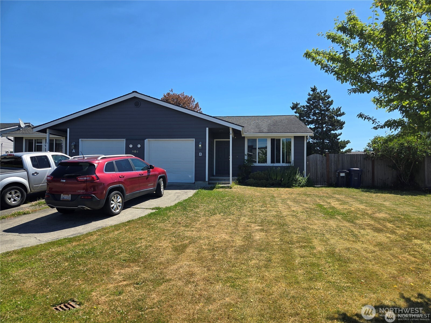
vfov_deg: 58.9
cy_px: 162
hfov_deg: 73.9
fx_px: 286
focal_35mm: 23
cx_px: 216
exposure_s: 1/1554
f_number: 1.8
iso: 25
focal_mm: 5.4
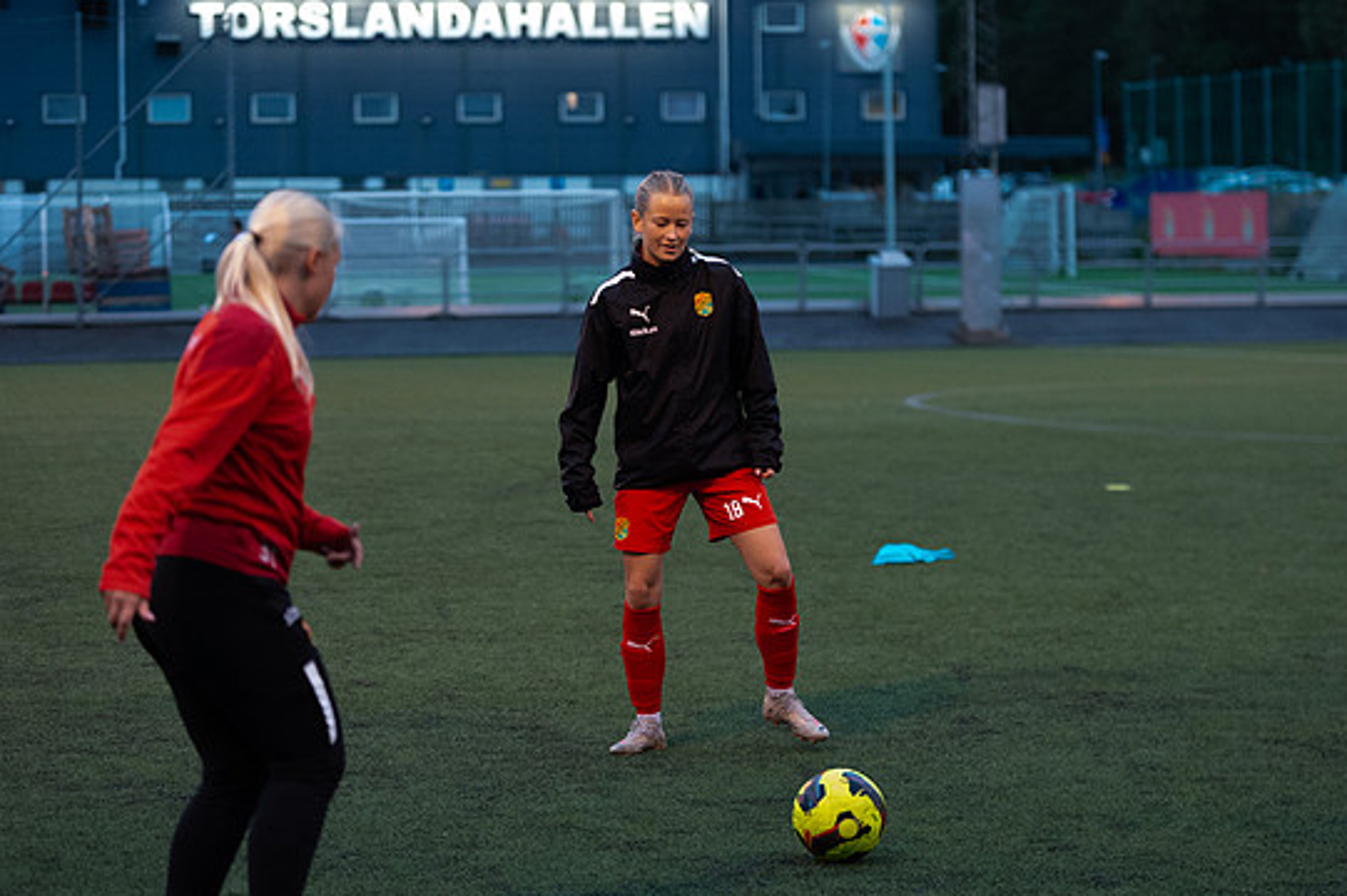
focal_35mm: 114
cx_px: 677
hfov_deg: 18.0
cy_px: 473
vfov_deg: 12.0
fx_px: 4263
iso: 8000
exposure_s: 1/640
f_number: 3.2
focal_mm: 105
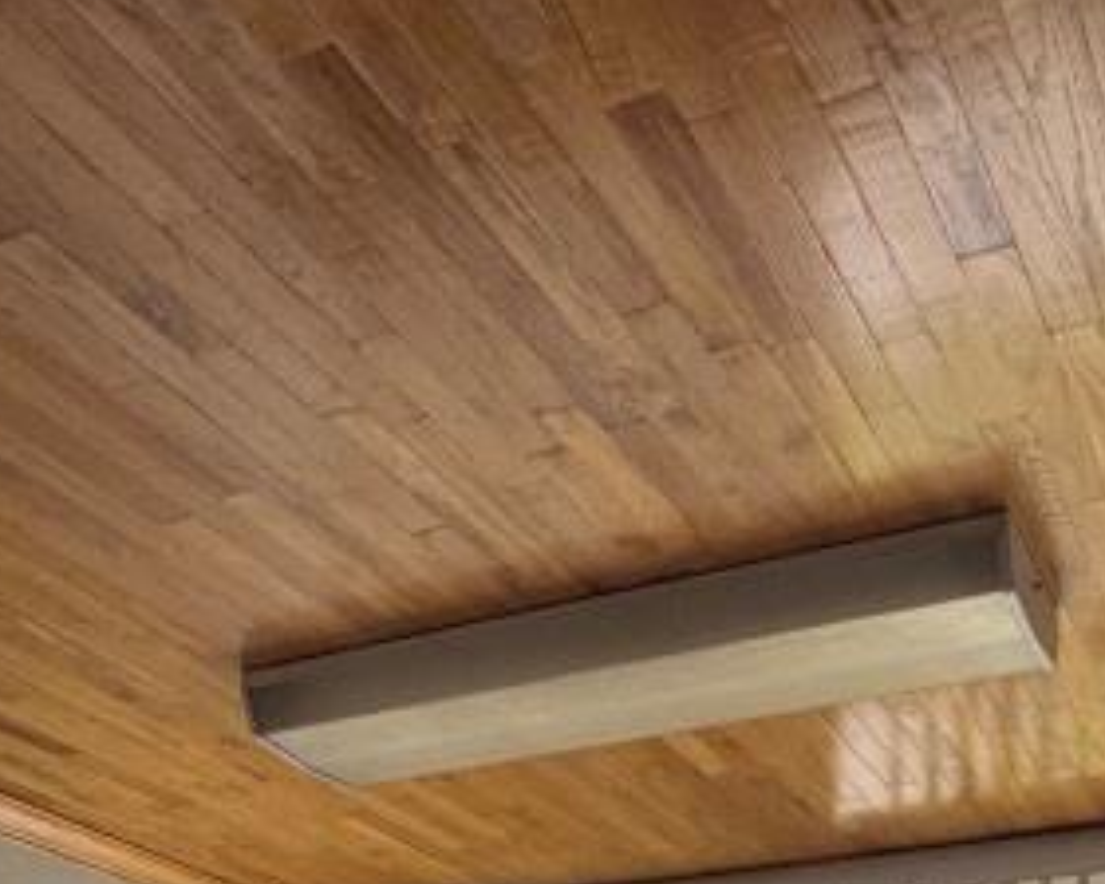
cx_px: 758
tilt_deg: +0.9
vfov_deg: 23.6
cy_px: 1350
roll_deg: +0.8
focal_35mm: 50
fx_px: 1635
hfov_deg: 36.9
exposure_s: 1/99
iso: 50
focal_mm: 2.22
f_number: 2.2
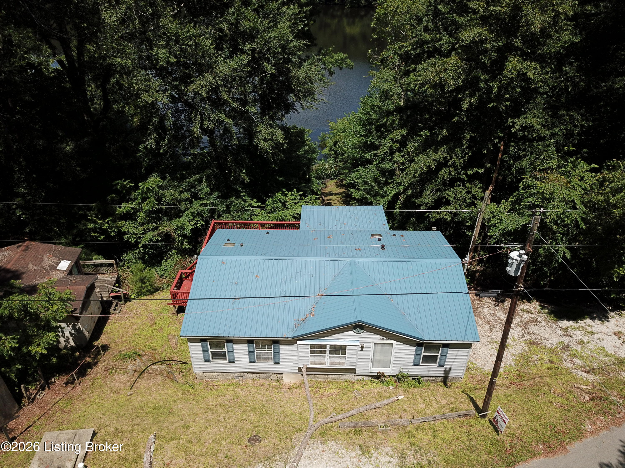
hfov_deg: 67.3
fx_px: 469
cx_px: 312
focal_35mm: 26
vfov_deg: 53.1
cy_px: 234
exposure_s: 1/1783
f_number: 2.2
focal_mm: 4.73
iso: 100
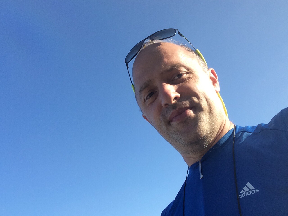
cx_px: 144
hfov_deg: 58.4
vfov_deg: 45.4
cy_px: 108
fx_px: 258
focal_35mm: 31
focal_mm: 2.15
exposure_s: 1/890
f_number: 2.4
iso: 50
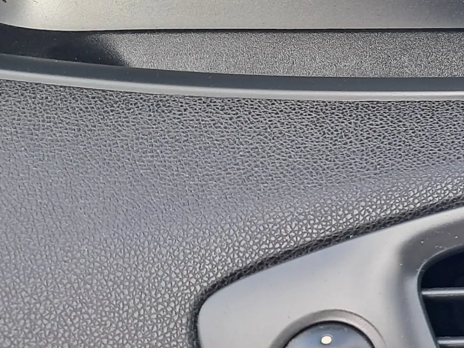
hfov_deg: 18.7
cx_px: 673
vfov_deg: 15.7
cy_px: 109
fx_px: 1260
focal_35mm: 94
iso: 50
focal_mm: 4
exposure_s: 1/100
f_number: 1.8
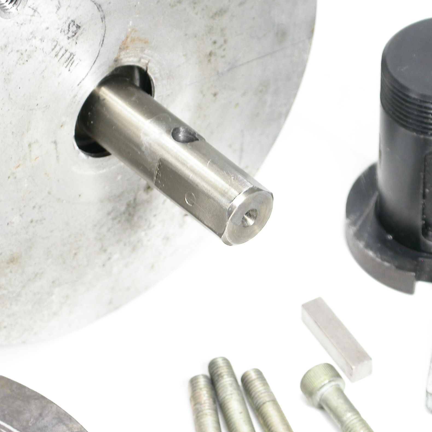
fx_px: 2767
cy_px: 213
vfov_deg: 8.9
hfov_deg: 8.9
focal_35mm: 196
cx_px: 258
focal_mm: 32
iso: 100
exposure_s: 1/15
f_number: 5.1
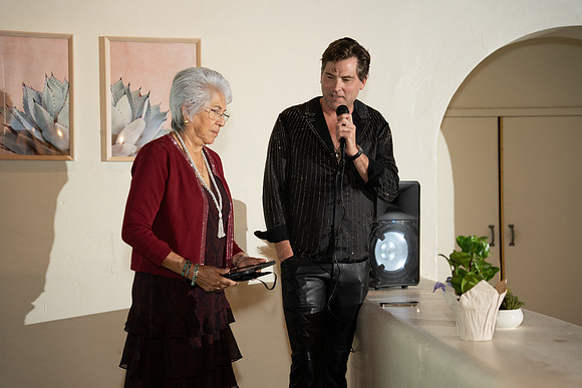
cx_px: 291
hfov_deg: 34.7
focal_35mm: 58
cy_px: 194
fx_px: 931
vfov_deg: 23.6
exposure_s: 1/125
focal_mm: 57.6
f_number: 2.8
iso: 1600
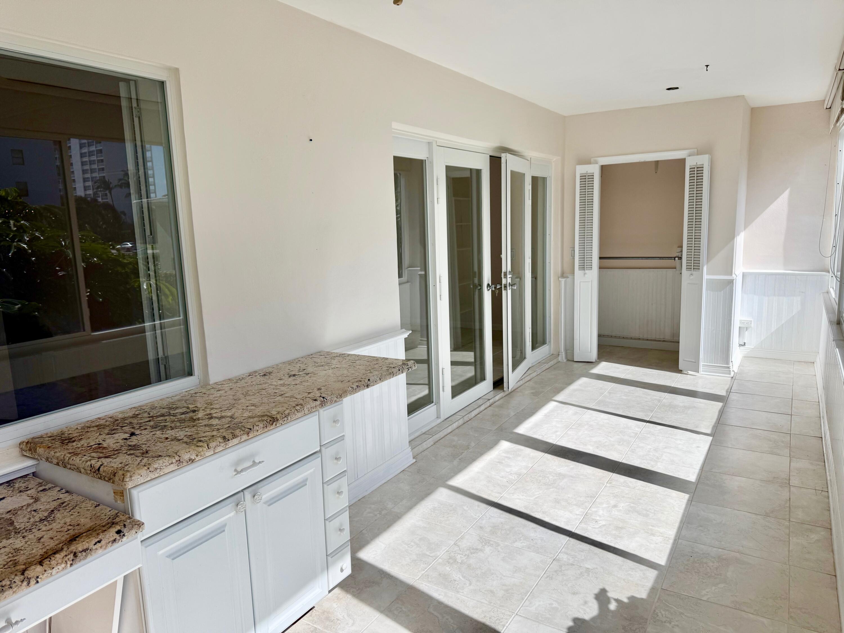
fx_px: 585
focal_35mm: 24
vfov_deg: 56.8
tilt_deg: -8.7
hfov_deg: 71.6
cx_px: 422
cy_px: 316
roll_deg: +1.7
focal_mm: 6.76
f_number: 1.78
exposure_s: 1/3759
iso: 80
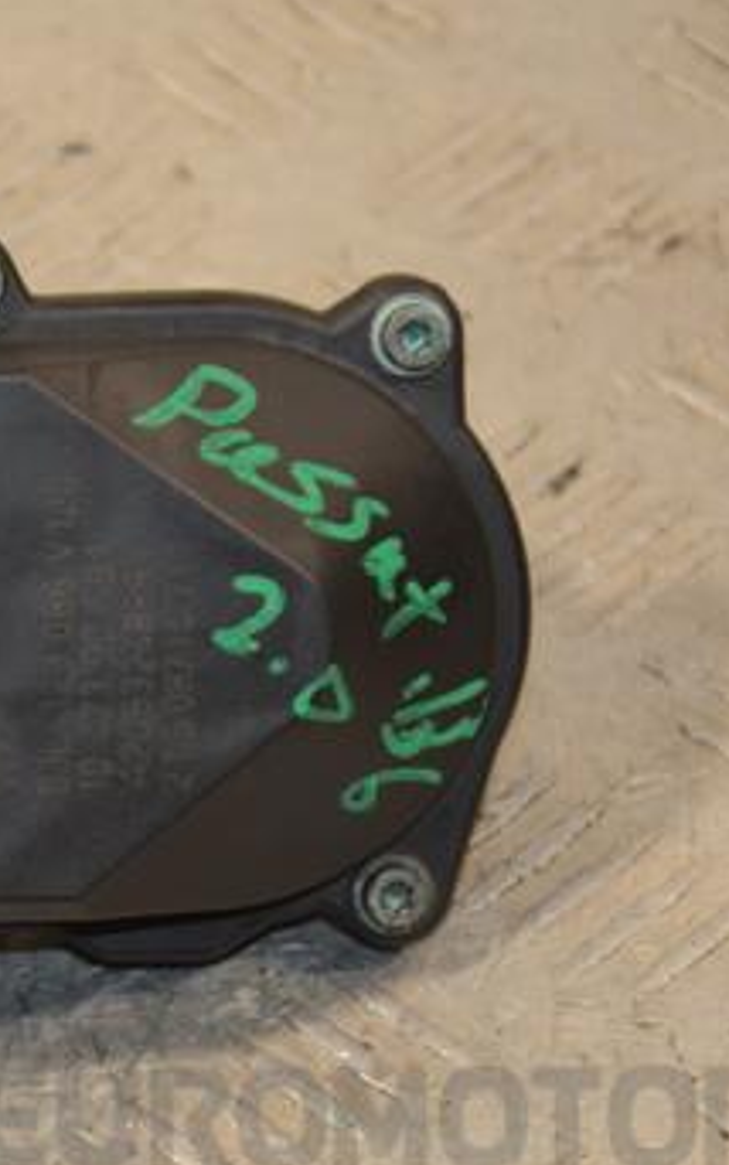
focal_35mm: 247
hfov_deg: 5.3
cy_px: 664
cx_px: -85
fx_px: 7845
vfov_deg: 8.5
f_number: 5.6
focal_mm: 92
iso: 800
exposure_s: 1/160
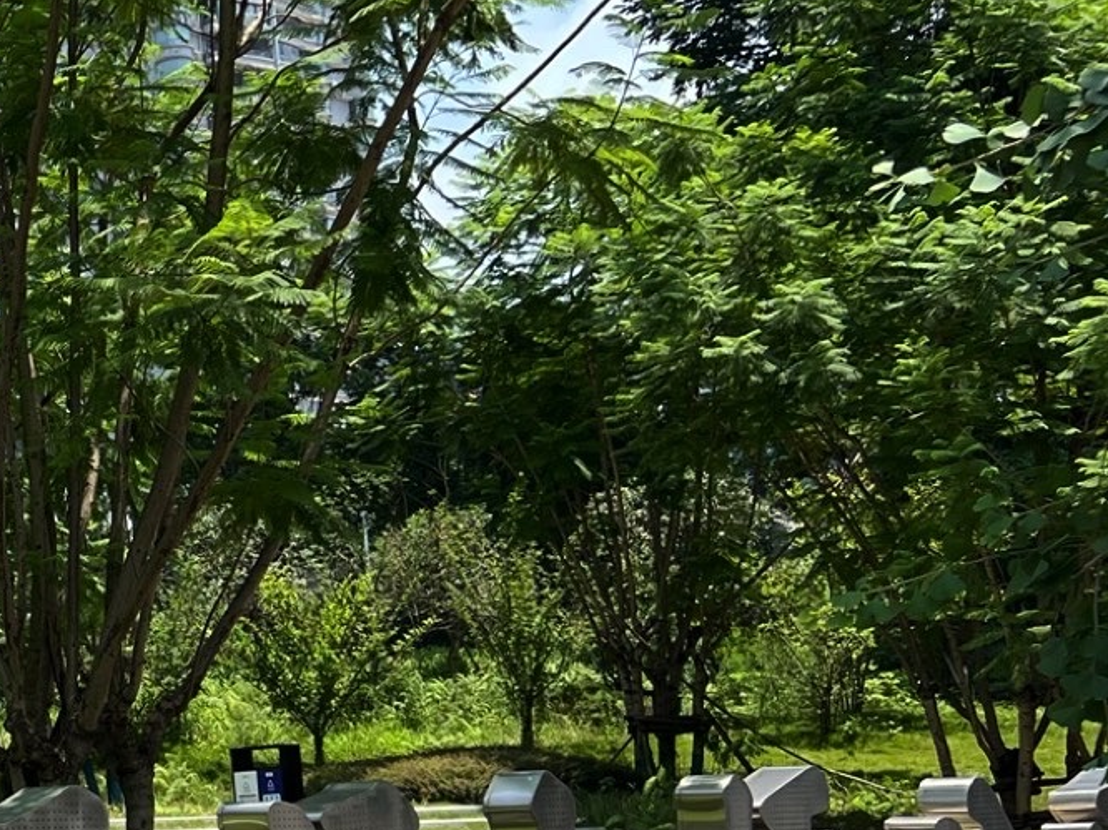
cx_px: -502
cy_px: 627
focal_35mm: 80
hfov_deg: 21.1
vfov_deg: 18.3
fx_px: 2560
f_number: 1.5
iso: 50
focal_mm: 5.7
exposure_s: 1/1838
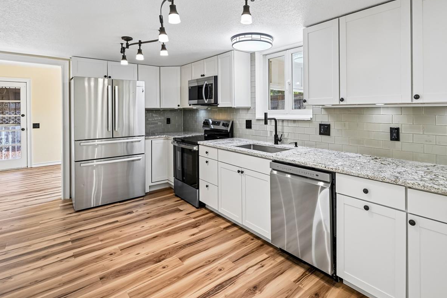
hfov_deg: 86.6
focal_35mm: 19
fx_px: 236
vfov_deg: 63.3
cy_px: 106
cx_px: 248
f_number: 10
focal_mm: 14
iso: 220
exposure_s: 1/15
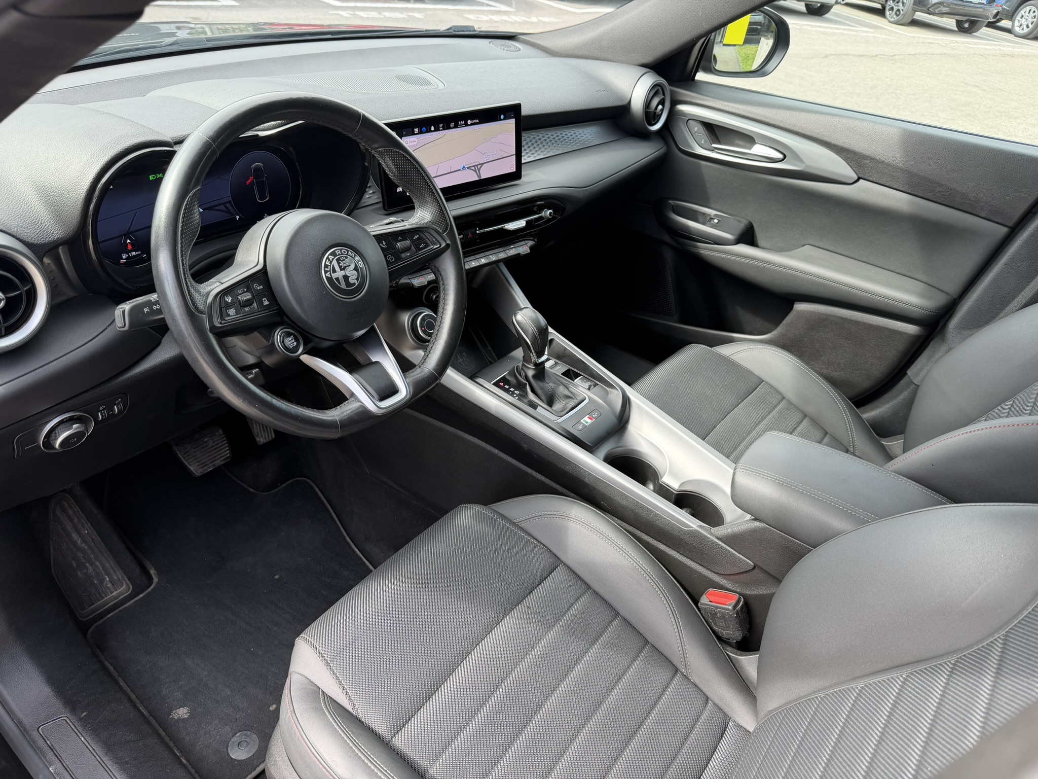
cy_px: 390
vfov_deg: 56.8
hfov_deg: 71.6
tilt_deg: -34.9
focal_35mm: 24
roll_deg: -7.9
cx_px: 519
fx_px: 720
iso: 80
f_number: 1.78
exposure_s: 1/274
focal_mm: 6.76
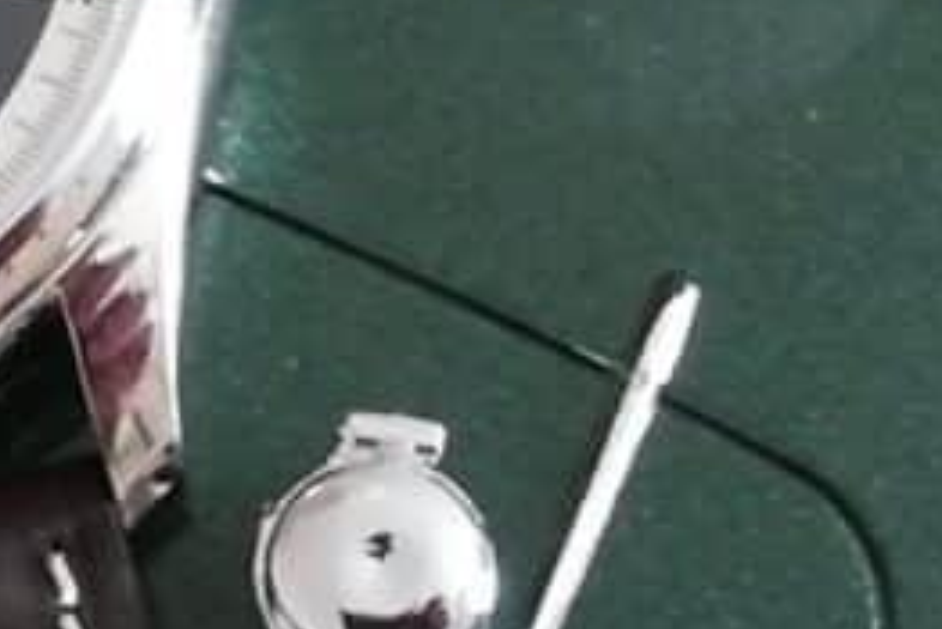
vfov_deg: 5.1
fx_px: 7016
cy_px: 241
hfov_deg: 7.7
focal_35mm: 268
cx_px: 40
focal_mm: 3.81
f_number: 2.2
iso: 800
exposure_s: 1/17.1
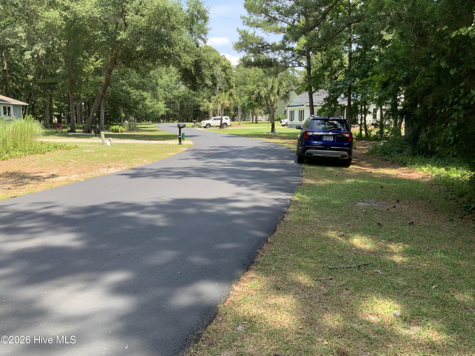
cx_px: 238
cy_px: 178
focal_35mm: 29
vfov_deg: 48.2
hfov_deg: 61.7
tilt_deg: -8.4
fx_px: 398
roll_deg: +1.4
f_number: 1.8
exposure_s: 1/378
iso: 16
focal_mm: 3
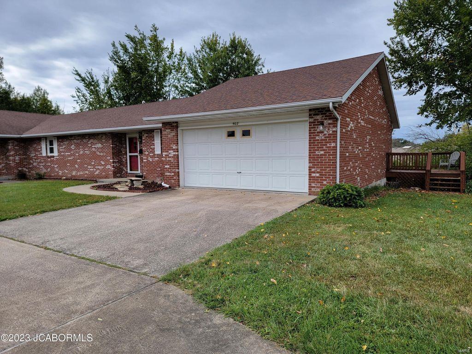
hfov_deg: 71.6
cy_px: 177
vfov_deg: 56.8
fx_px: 327
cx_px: 236
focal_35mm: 24
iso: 16
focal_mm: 6.7
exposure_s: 1/681
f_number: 1.8
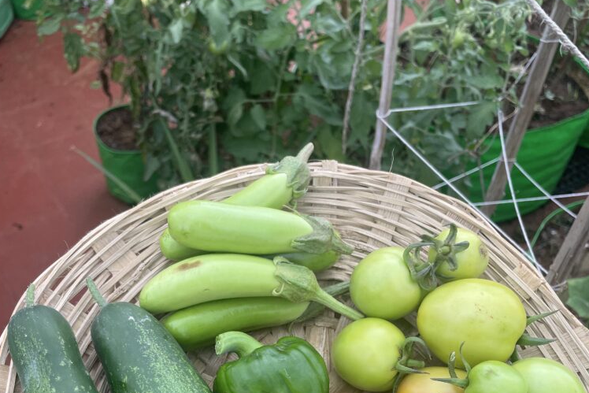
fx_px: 605
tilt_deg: -53.8
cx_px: 291
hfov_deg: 51.9
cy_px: 354
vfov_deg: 34.0
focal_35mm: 37
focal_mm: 4.2
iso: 32
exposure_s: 1/348
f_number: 1.6
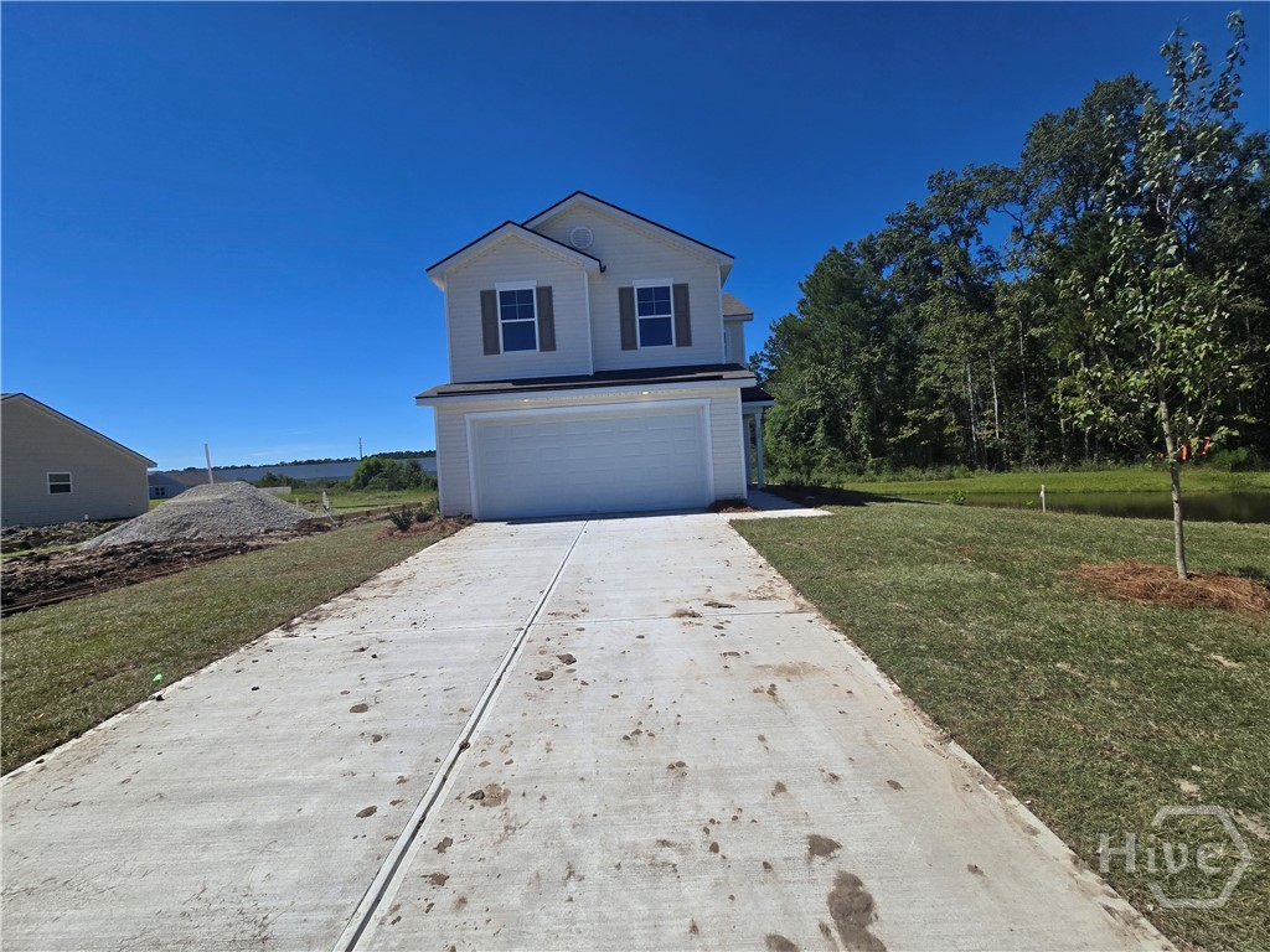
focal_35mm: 13
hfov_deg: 106.2
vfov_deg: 89.9
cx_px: 635
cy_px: 476
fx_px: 477
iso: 50
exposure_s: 1/3559
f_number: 2.2
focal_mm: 2.2
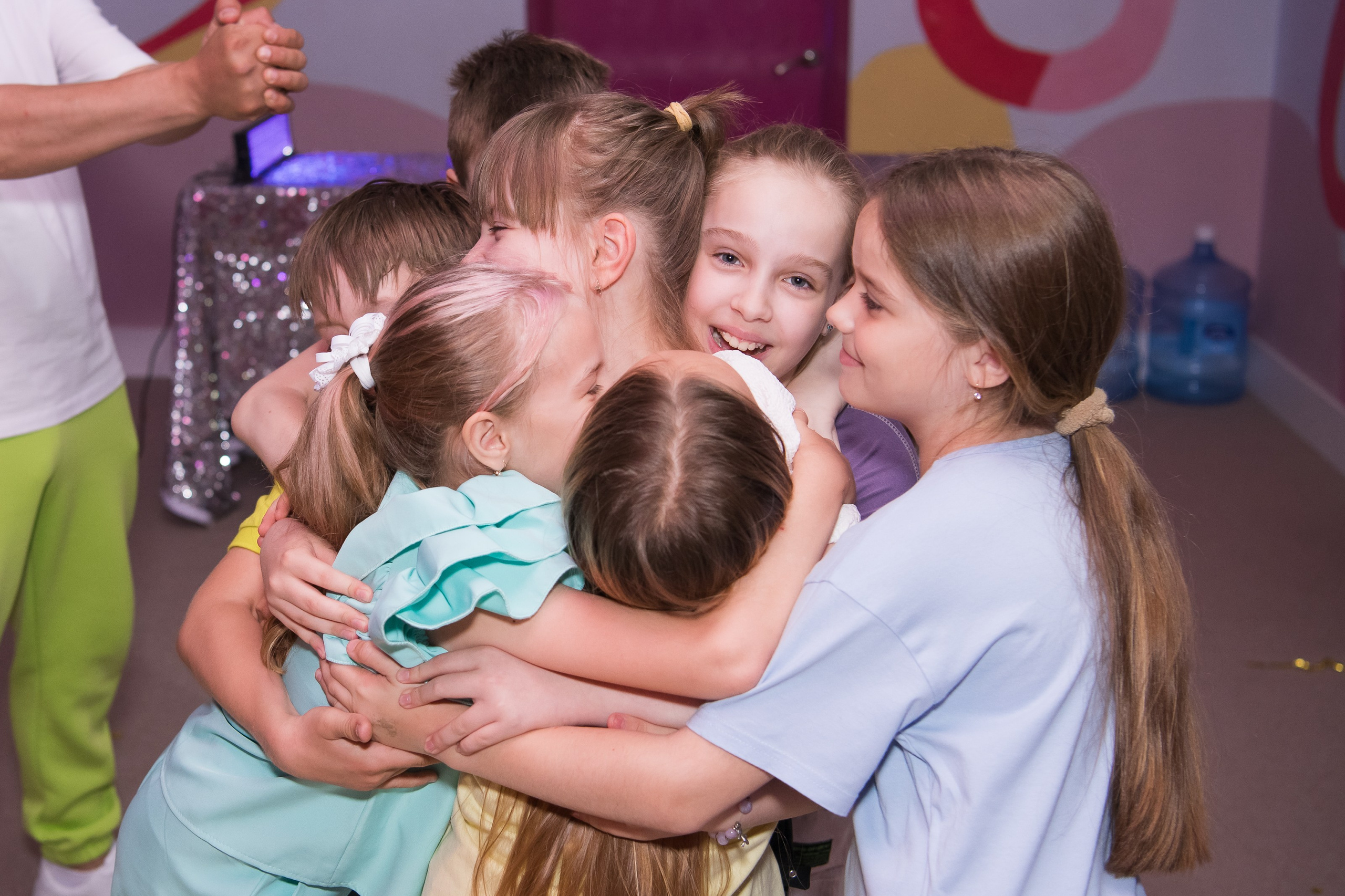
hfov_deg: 33.6
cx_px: 466
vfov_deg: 22.9
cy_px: 408
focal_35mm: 59
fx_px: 2209
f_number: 3.5
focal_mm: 42
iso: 640
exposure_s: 1/200
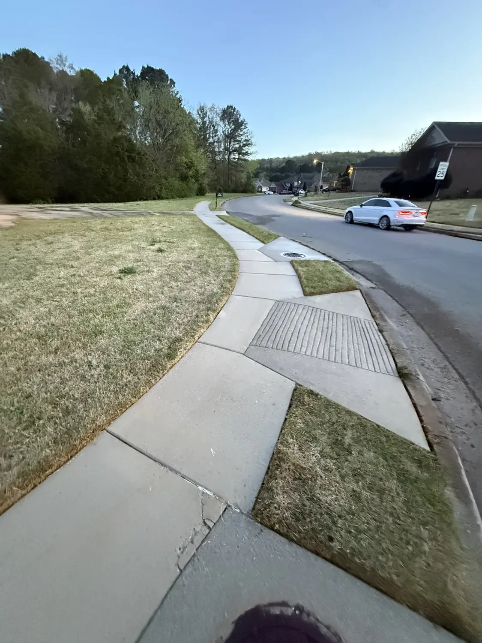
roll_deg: -3.0
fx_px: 260
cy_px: 322
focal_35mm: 14
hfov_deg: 85.7
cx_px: 241
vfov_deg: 102.1
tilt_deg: -26.1
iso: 1250
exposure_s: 1/60
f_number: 2.2
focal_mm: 2.22
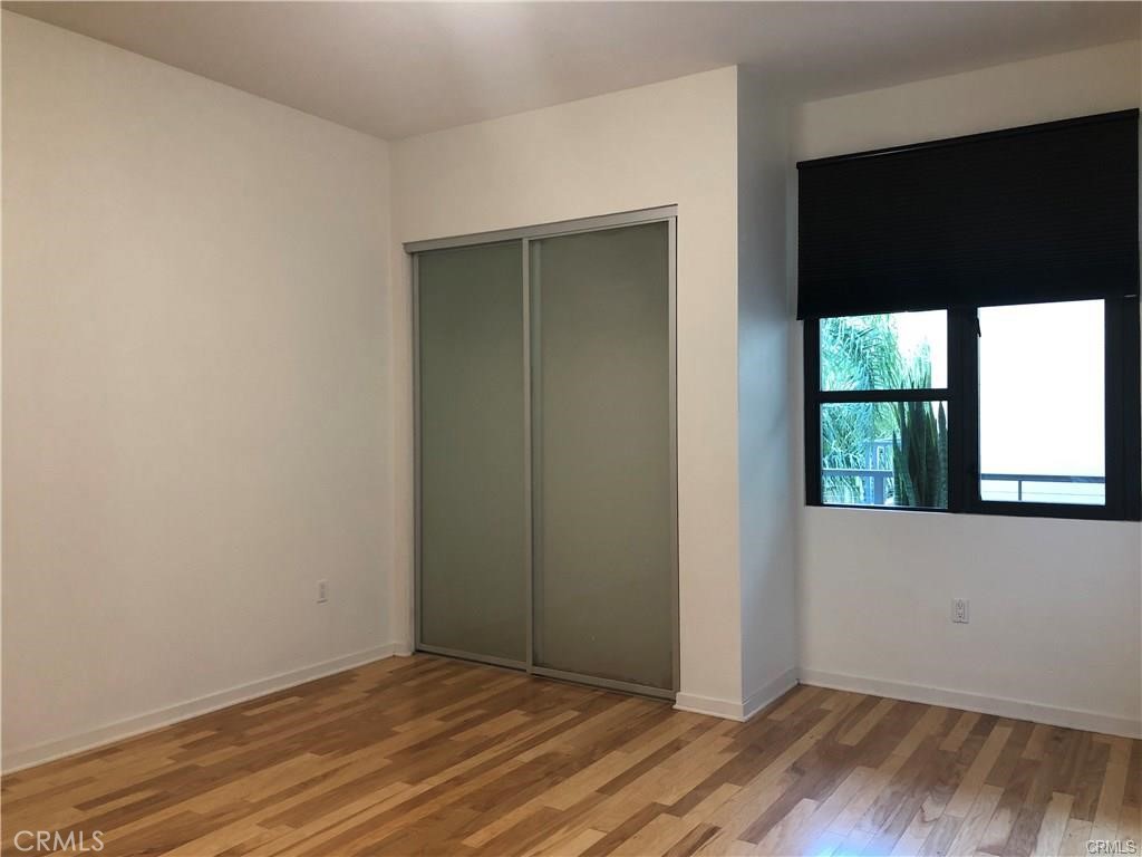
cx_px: 571
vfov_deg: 49.7
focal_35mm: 28
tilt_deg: -0.9
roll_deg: +0.8
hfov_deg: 63.4
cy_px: 428
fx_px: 924
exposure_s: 1/15
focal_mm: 4
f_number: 1.8
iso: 50
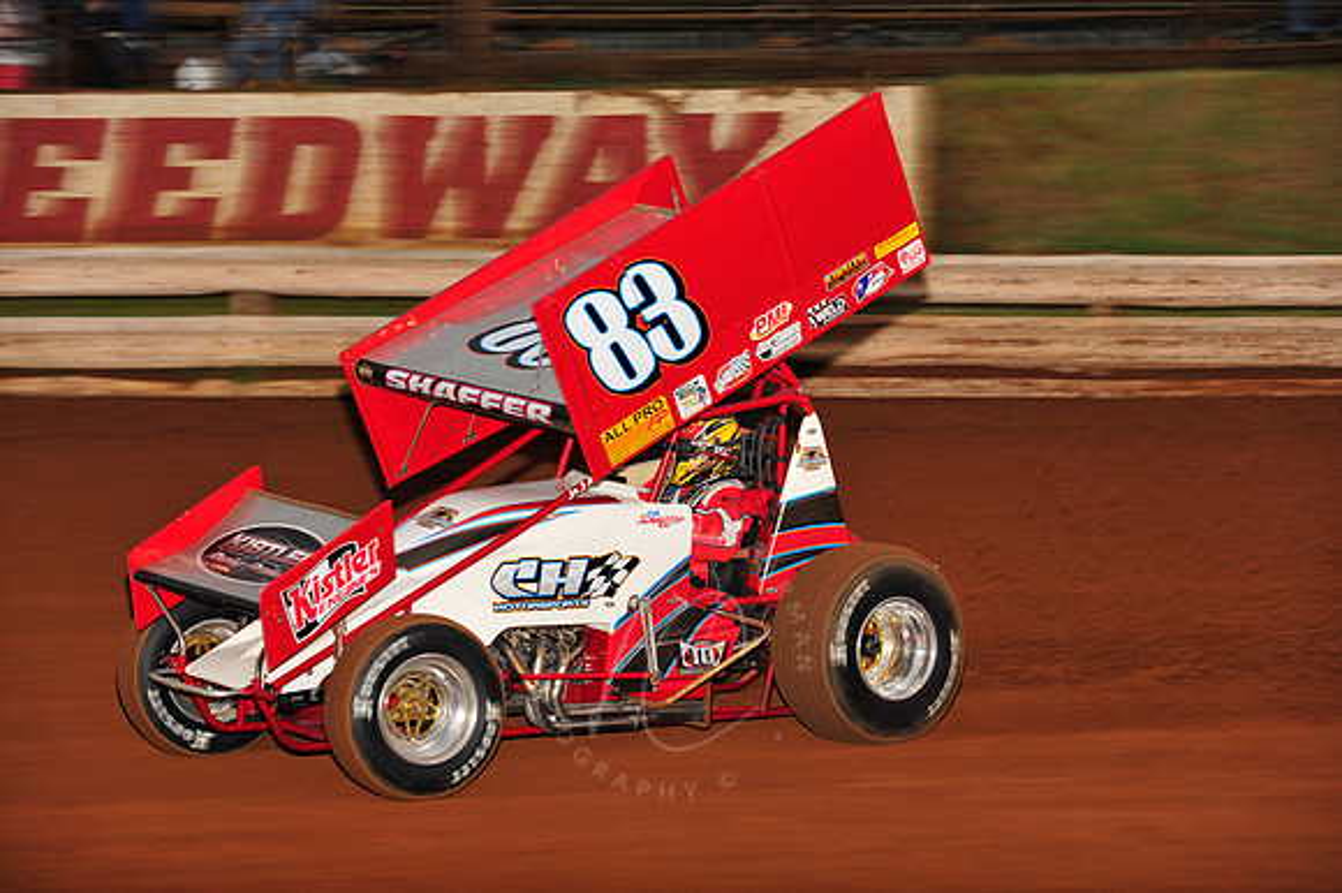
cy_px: 446
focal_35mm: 125
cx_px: 671
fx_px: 4657
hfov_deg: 16.4
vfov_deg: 11.0
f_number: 6.3
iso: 800
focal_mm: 125
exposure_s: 1/320
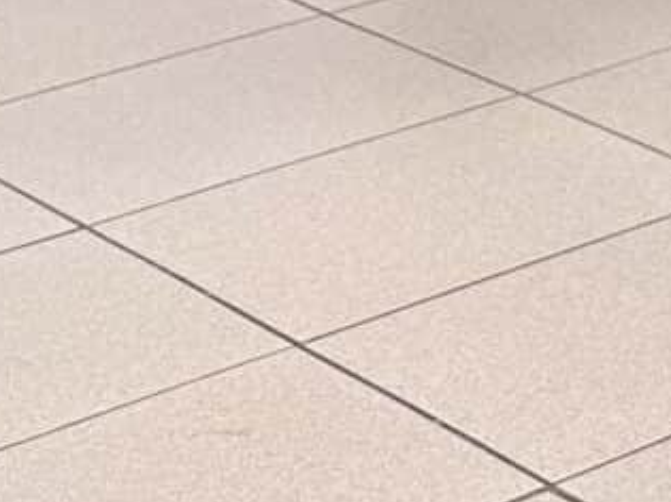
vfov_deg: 8.1
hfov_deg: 9.2
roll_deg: +0.1
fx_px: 3100
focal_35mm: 160
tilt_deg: -2.6
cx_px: 2173
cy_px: -954
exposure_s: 1/100
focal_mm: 6.76
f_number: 1.78
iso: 64
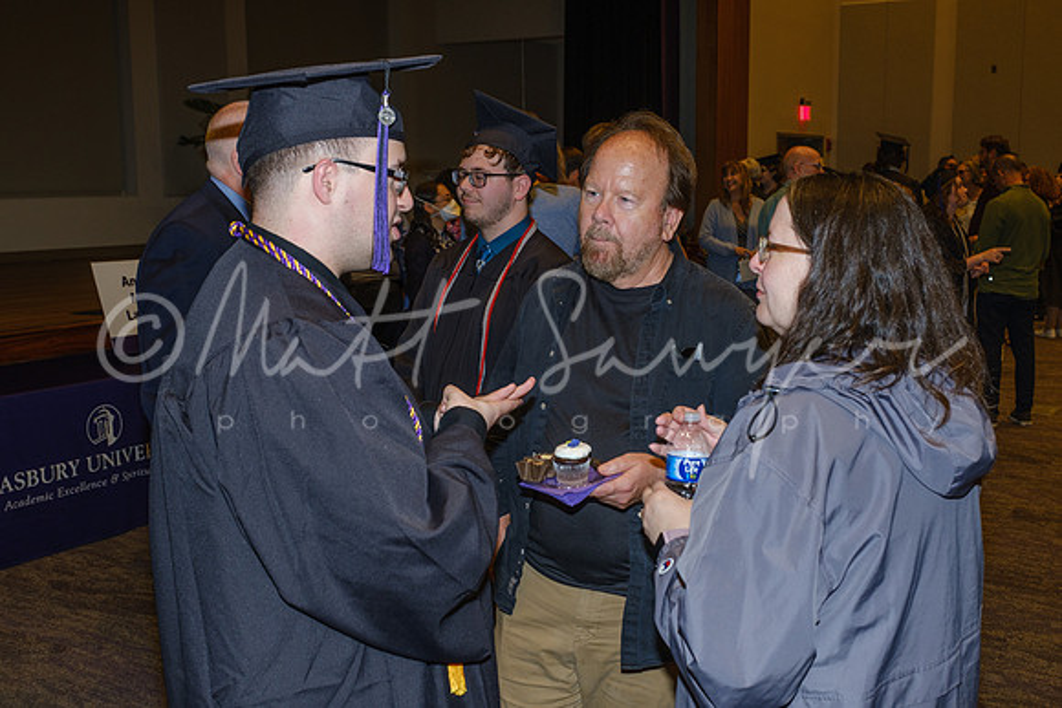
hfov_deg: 48.4
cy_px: 354
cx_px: 531
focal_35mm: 40
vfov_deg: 33.4
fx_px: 1180
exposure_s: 1/60
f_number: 5.6
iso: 800
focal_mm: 26.6
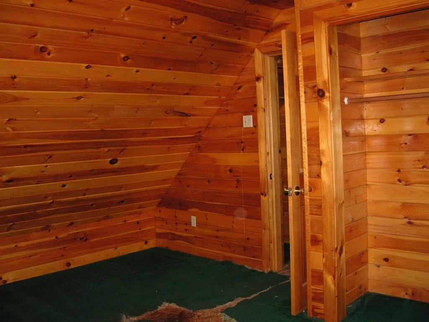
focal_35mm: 36
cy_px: 161
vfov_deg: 39.7
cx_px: 214
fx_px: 446
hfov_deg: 51.4
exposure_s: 1/128
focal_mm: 7.5
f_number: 2.7
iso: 200
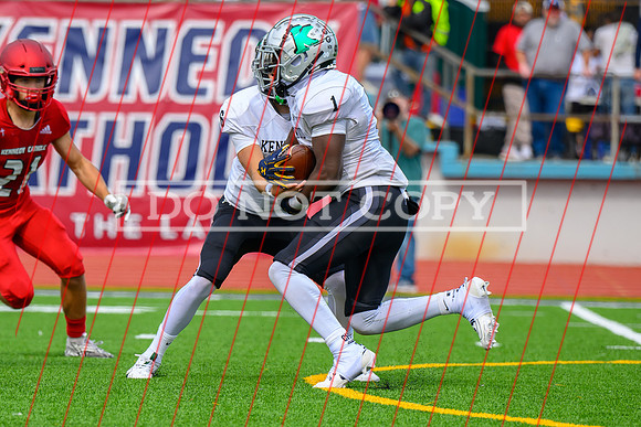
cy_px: 272
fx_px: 6873
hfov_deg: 5.3
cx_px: 234
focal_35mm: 386
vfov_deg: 3.6
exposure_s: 1/2000
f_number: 3.5
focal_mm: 200
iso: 400
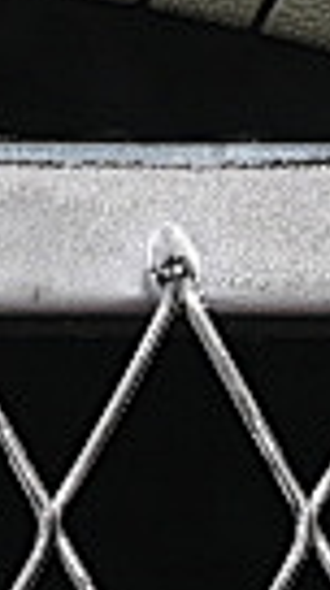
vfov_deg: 3.4
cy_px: -833
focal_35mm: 626
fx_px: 9787
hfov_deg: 1.9
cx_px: -334
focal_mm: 50
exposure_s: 1/60
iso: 160
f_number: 6.3
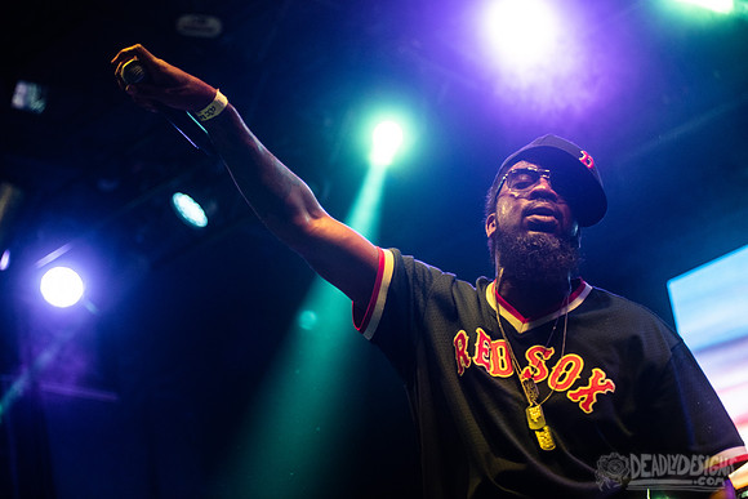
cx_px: 339
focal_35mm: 87
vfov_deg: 15.6
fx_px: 1817
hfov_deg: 23.2
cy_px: 226
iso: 1250
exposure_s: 1/250
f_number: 3.5
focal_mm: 80
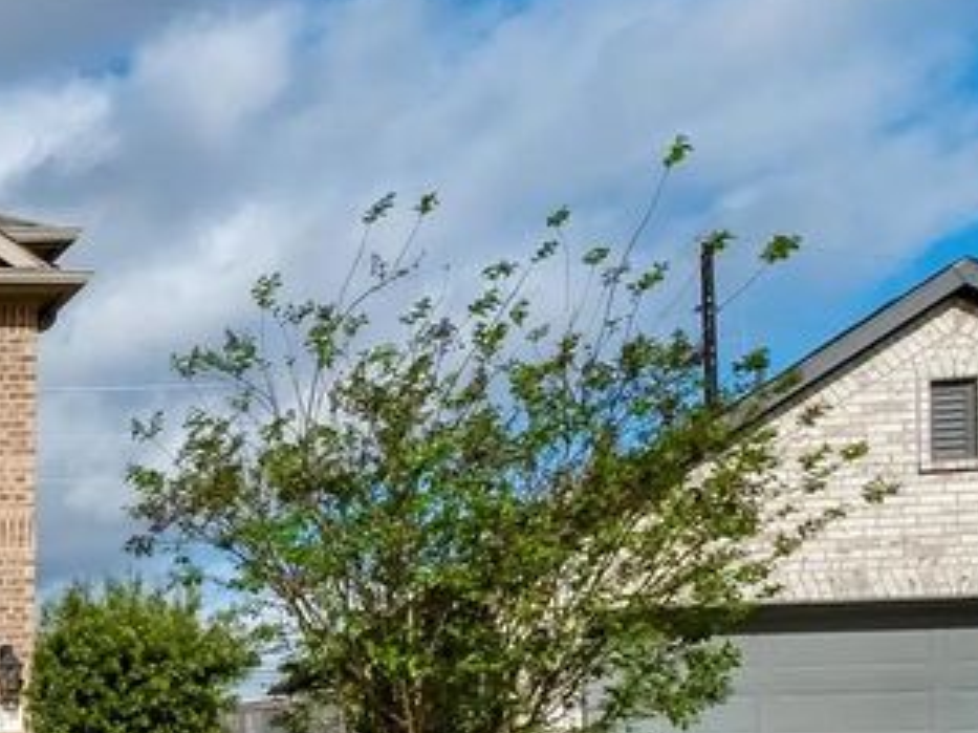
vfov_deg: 37.2
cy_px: 497
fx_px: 1073
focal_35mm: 38
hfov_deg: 29.4
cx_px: -484
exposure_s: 1/3200
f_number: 13
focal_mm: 8
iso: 160
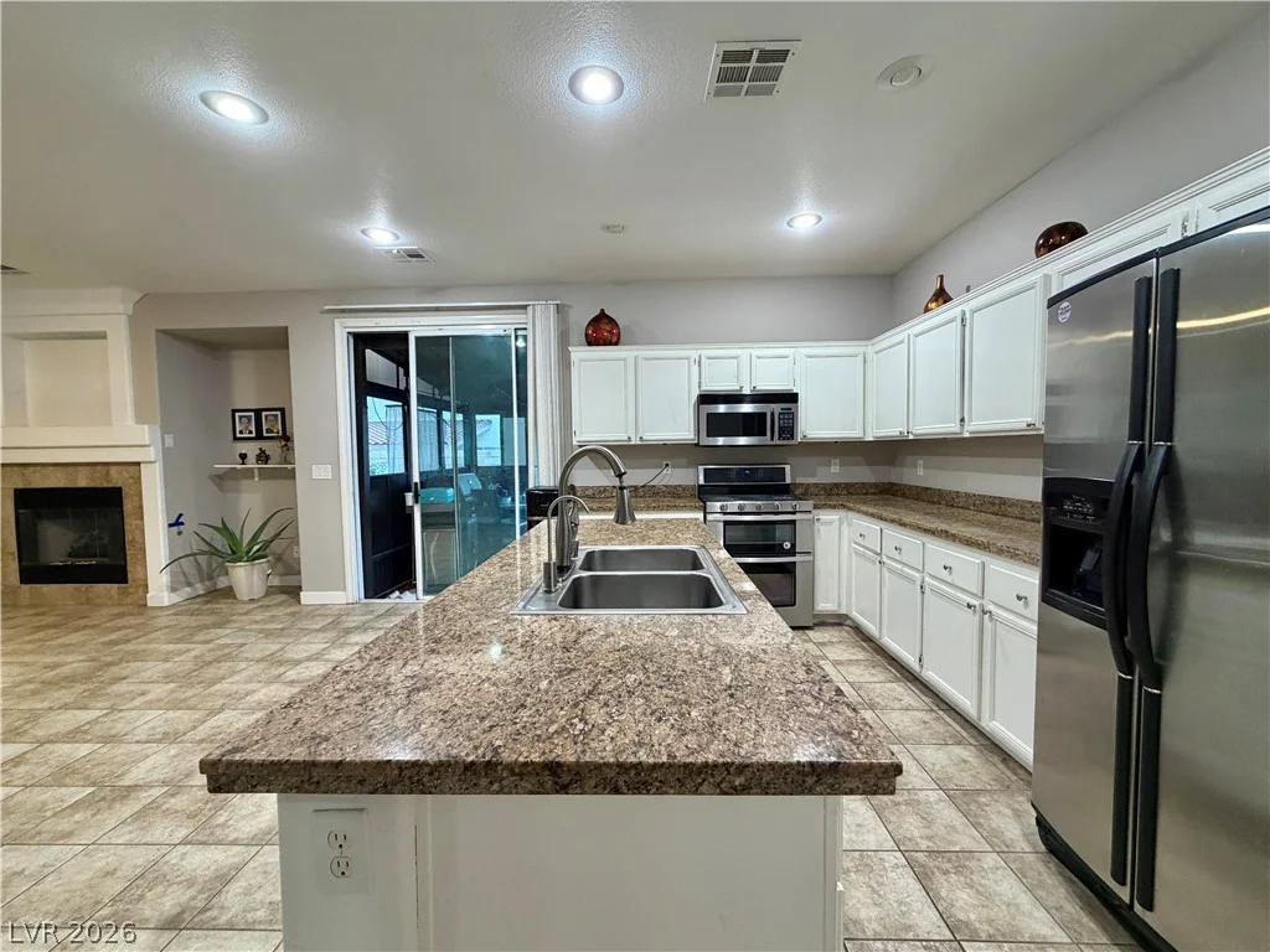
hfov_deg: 102.1
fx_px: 514
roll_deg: +0.1
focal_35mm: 14
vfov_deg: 85.7
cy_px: 476
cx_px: 635
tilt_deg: -3.9
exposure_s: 1/60
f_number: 2.2
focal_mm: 2.22
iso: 500
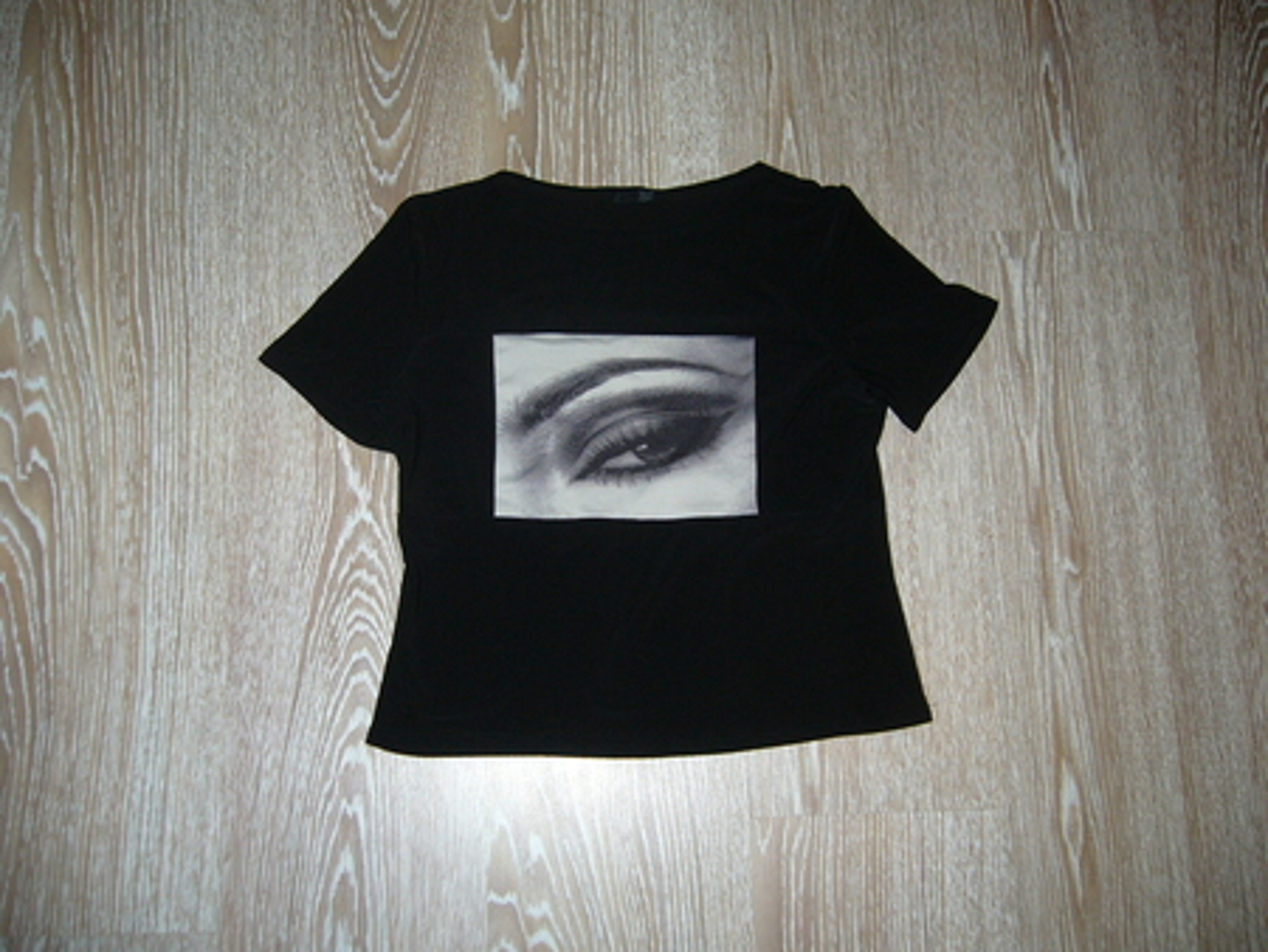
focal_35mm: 35
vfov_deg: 40.7
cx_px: 634
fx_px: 1283
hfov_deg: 52.6
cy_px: 476
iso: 100
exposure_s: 1/60
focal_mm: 5.8
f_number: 2.8
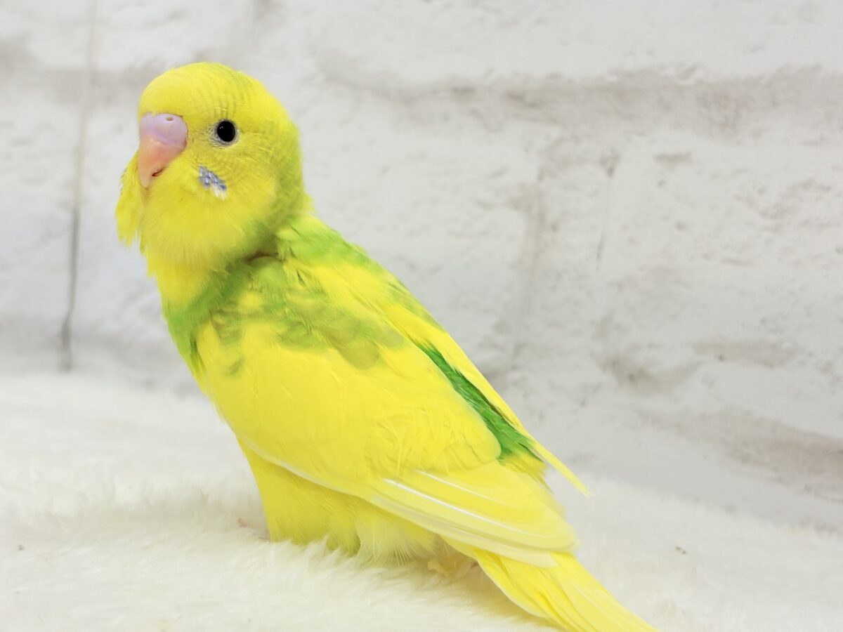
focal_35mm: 52
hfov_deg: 36.8
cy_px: 316
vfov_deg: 28.0
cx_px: 422
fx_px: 1266
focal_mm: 5.96
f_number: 1.6
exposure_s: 1/100
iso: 50
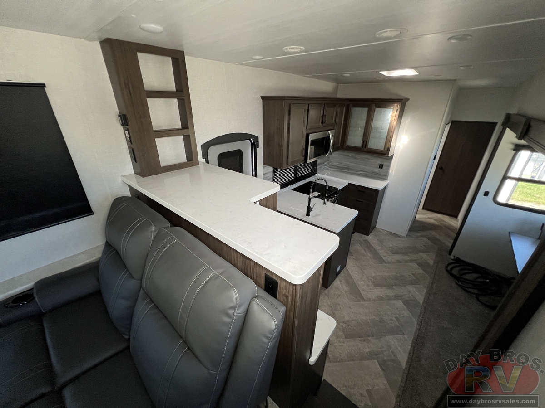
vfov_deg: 89.9
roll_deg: +0.1
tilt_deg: -27.9
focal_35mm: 13
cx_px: 272
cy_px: 204
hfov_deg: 106.2
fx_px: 205
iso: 100
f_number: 1.8
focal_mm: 1.57
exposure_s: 1/99
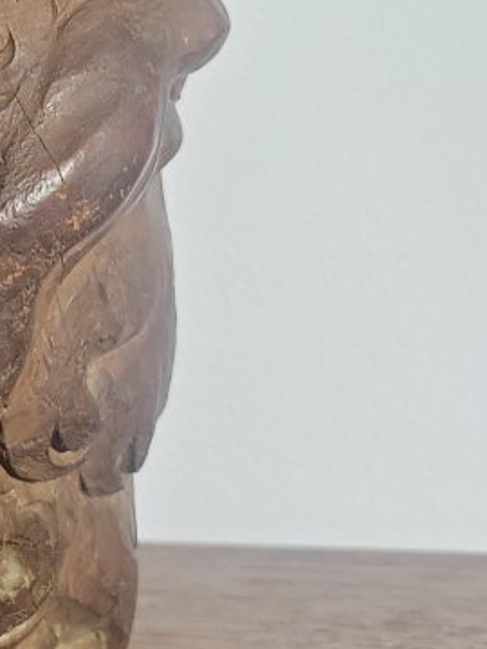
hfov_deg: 15.4
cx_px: -197
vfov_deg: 20.6
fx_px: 1688
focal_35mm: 90
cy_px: -85
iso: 320
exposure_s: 1/50
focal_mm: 5.52
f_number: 1.9
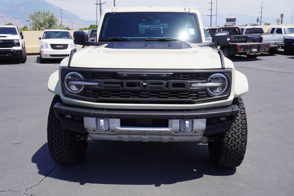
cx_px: 146
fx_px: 290
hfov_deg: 53.7
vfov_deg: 37.4
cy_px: 95
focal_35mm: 36
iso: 100
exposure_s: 1/200
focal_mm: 23
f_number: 8
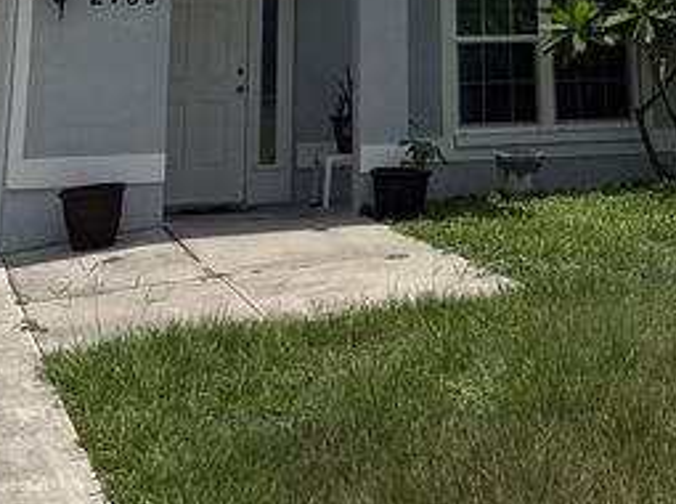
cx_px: 368
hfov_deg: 37.5
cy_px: 111
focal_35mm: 51
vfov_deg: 27.9
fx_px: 994
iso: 50
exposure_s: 1/11905
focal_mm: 5.96
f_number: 1.6
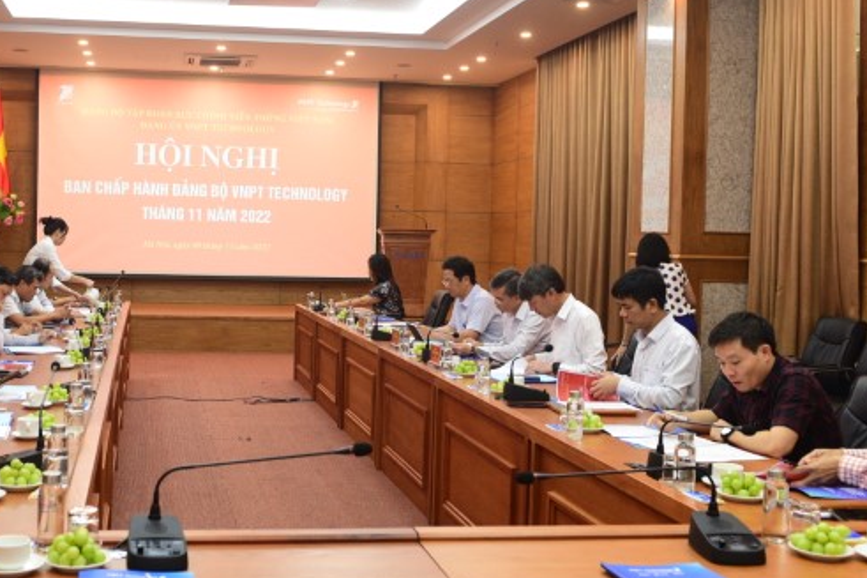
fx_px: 1083
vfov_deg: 29.8
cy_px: 267
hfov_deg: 42.9
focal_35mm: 45
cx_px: 279
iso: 1600
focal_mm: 24
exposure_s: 1/125
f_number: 4.5
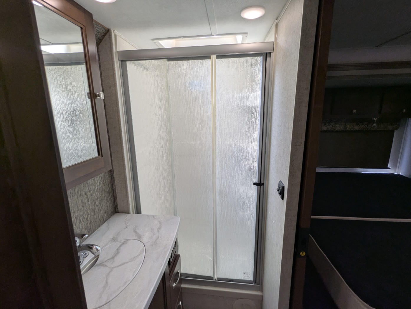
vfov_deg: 78.2
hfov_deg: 94.4
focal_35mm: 16
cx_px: 206
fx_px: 190
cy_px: 154
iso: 46
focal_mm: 2.35
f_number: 2.2
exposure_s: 1/173
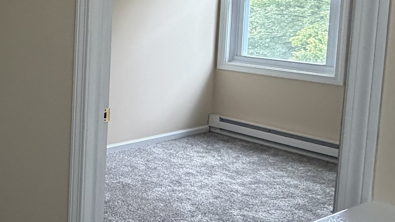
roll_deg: +0.0
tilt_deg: -4.2
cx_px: -119
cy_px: 30
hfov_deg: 32.6
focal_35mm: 47
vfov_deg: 24.8
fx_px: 492
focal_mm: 2.22
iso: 320
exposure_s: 1/120
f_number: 2.2
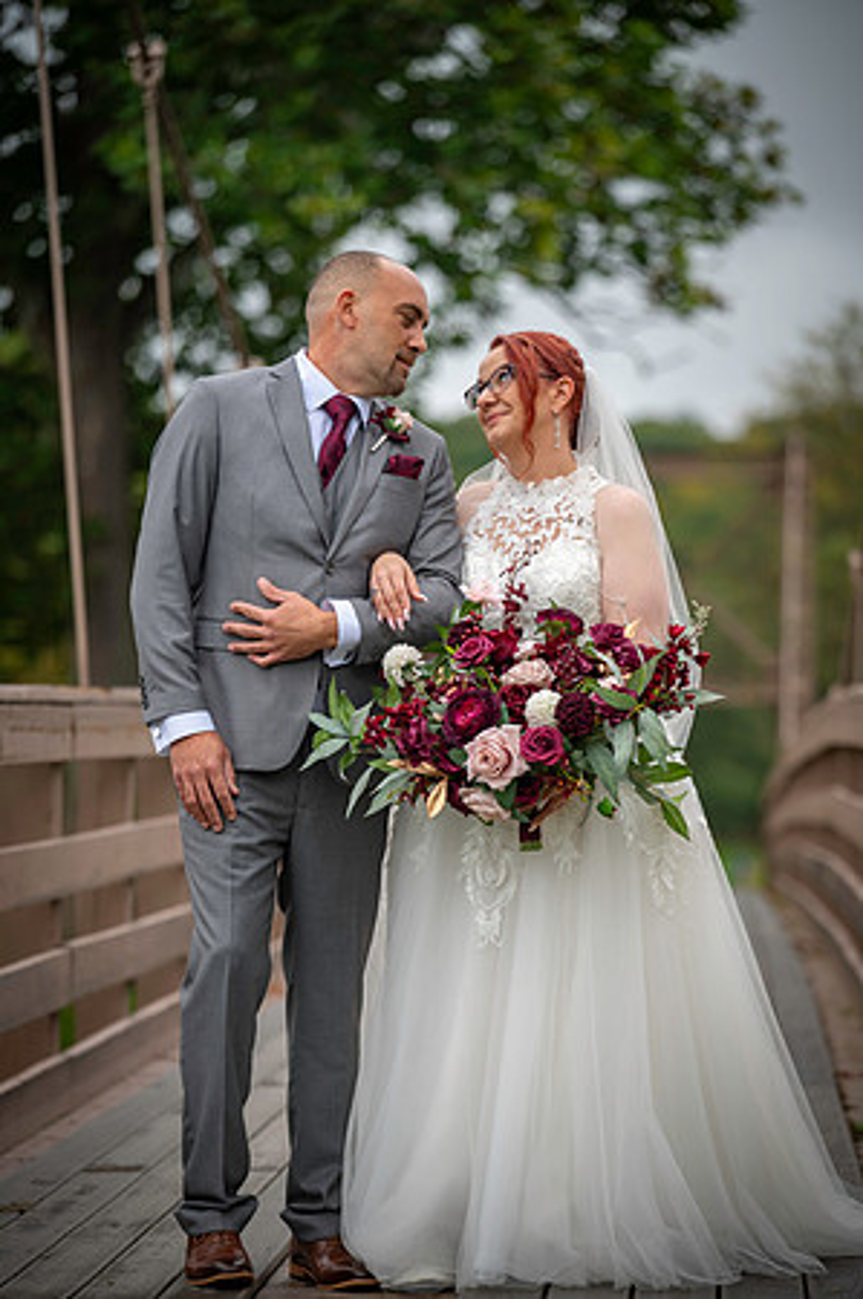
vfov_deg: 14.2
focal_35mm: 145
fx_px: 5226
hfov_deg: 9.4
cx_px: 432
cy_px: 650
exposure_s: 1/125
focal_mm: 145
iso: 80
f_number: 3.2
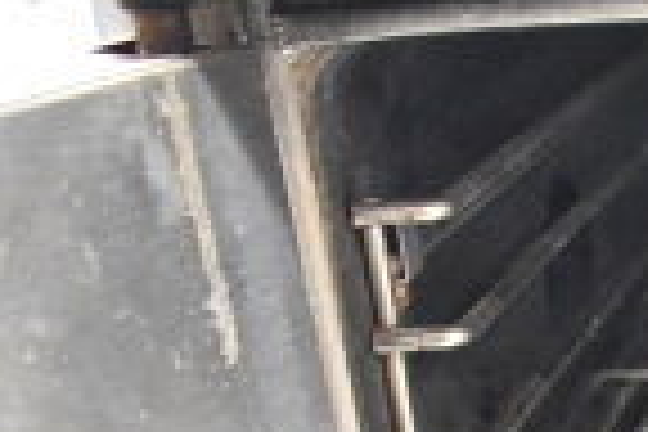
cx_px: 1368
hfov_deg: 13.4
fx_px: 2286
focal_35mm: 127
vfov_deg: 10.4
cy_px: 691
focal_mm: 20
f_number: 5
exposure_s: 1/100
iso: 6400
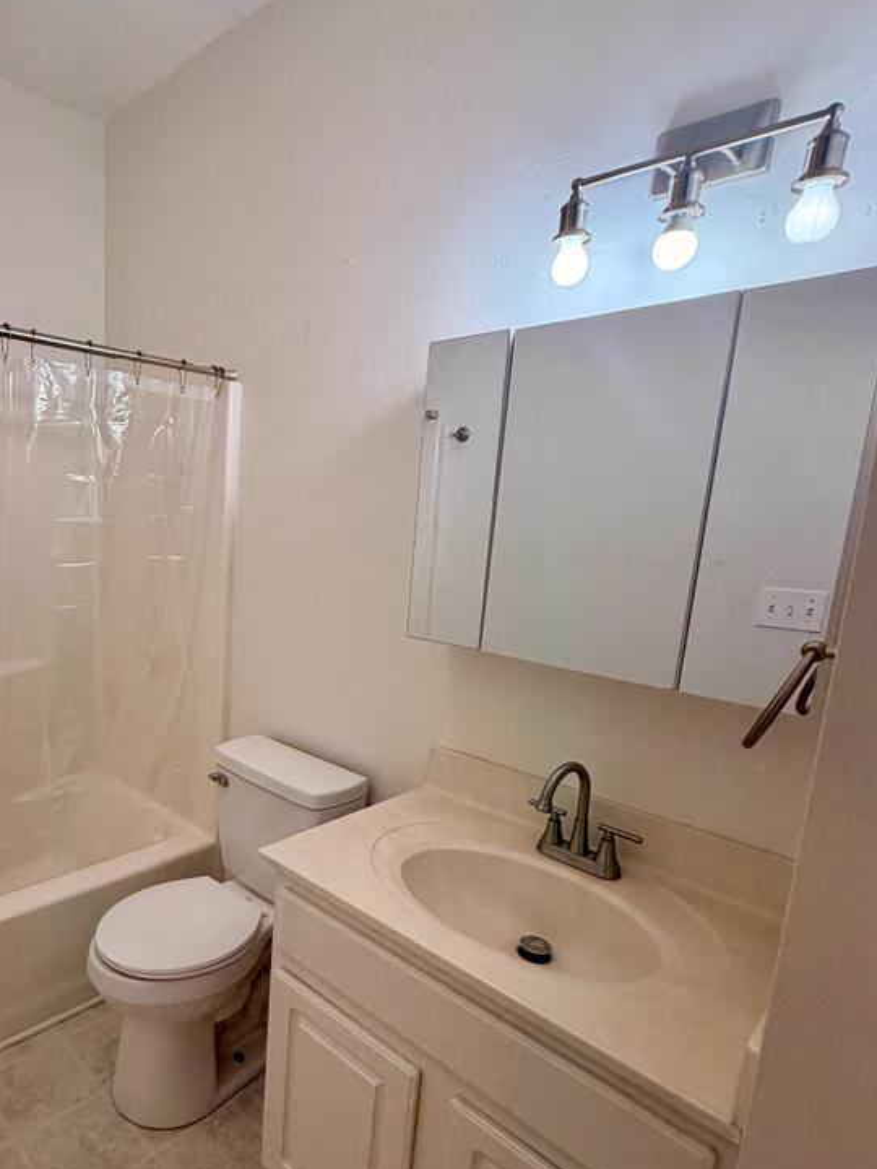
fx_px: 709
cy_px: 651
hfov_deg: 60.6
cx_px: 240
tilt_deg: -10.7
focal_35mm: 21
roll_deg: -1.7
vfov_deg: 78.7
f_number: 2.2
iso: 125
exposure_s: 1/120
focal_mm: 2.22
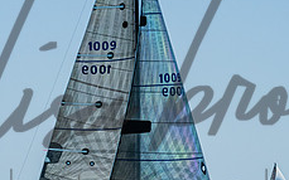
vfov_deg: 3.8
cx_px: 227
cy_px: 89
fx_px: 2740
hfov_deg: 6.0
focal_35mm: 348
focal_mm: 100
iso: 320
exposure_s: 1/1250
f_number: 5.6
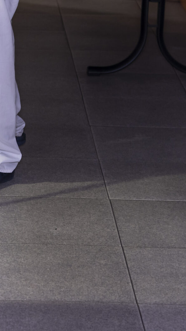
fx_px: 1386
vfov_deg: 13.6
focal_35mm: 158
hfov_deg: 7.6
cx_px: -21
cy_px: 132
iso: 400
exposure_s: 1/4
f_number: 5
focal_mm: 62
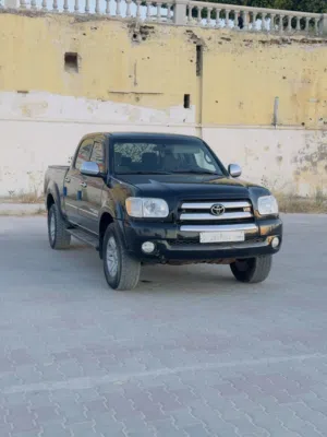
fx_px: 605
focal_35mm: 48
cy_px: 218
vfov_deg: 39.7
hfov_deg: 30.3
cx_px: 164
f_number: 1.78
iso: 64
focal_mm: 6.86
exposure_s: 1/125
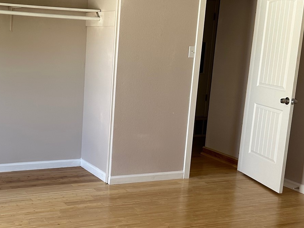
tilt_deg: -10.5
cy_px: 135
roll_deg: -2.6
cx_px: 93
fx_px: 483
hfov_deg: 34.5
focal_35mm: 55
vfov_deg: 26.5
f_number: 1.78
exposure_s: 1/121
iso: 125
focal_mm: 6.86
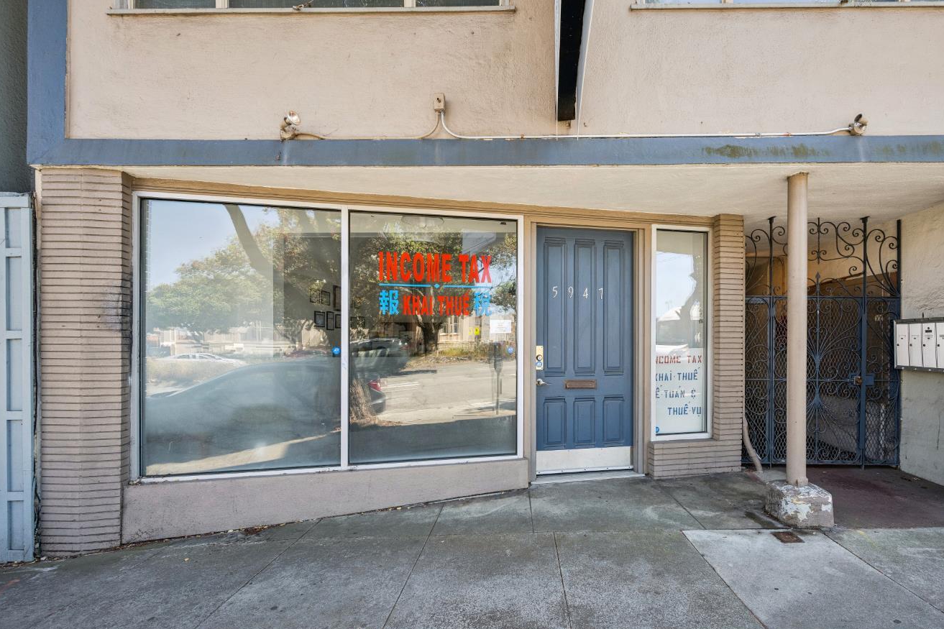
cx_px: 525
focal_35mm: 16
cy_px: 342
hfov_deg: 96.3
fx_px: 419
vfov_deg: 73.6
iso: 400
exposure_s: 1/80
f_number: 8
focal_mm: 14
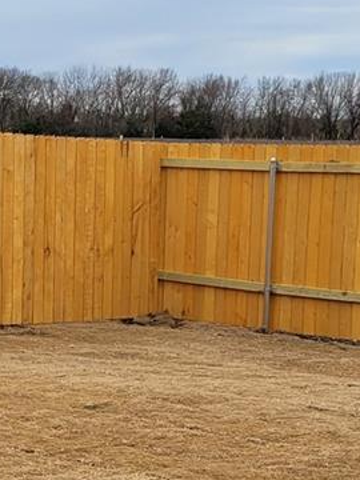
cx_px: -12
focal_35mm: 111
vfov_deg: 17.4
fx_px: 1539
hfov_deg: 13.1
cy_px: 460
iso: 40
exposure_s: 1/1018
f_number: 1.8
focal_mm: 5.4
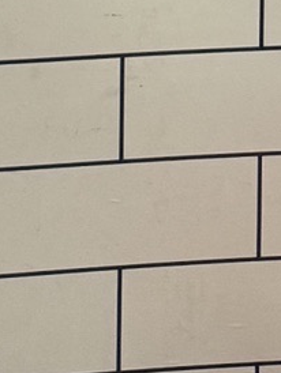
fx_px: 1891
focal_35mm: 175
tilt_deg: -0.1
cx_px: -98
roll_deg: -0.4
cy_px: -967
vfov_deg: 8.2
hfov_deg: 8.4
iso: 200
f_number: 1.78
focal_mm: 6.76
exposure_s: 1/121
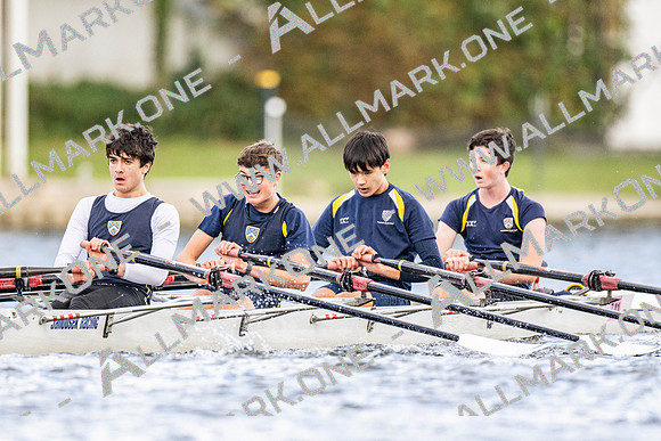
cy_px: 220
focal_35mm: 900
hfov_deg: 2.3
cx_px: 330
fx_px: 16537
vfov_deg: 1.5
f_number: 4
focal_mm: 600
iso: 1100
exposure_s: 1/2500
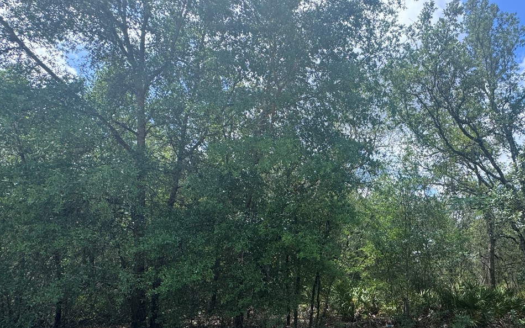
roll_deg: +0.5
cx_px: 367
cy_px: 225
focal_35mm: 25
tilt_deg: +9.1
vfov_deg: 48.3
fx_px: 358
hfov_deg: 69.6
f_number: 2.2
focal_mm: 2.22
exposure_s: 1/492
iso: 40
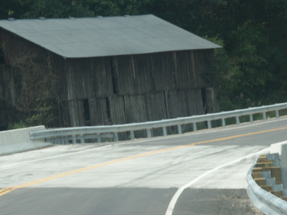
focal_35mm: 236
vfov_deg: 6.3
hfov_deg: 8.4
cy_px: 112
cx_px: 146
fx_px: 1957
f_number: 8
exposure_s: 1/180
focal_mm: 50.48
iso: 100
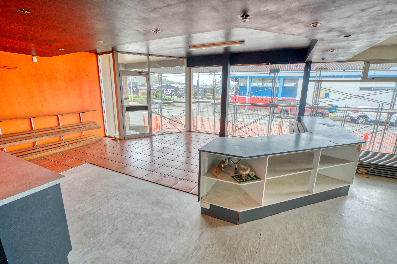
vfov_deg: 73.7
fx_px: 176
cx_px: 198
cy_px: 132
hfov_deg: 96.8
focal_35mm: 16
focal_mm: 16
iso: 2500
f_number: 9
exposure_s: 1/60
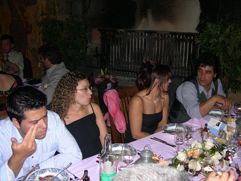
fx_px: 265
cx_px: 120
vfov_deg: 37.7
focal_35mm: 38
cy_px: 90
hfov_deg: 49.0
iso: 100
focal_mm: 8
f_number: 2.8
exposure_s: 1/60
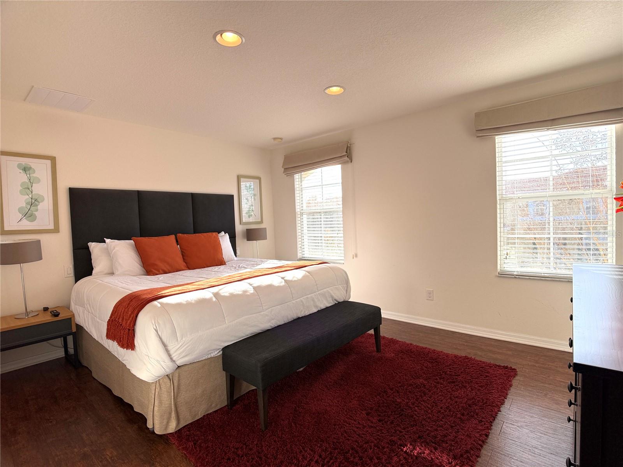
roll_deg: +1.5
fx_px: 432
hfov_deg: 71.6
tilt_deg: -1.8
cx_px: 312
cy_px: 234
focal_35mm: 24
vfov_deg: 56.8
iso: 80
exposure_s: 1/539
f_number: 1.78
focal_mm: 6.76
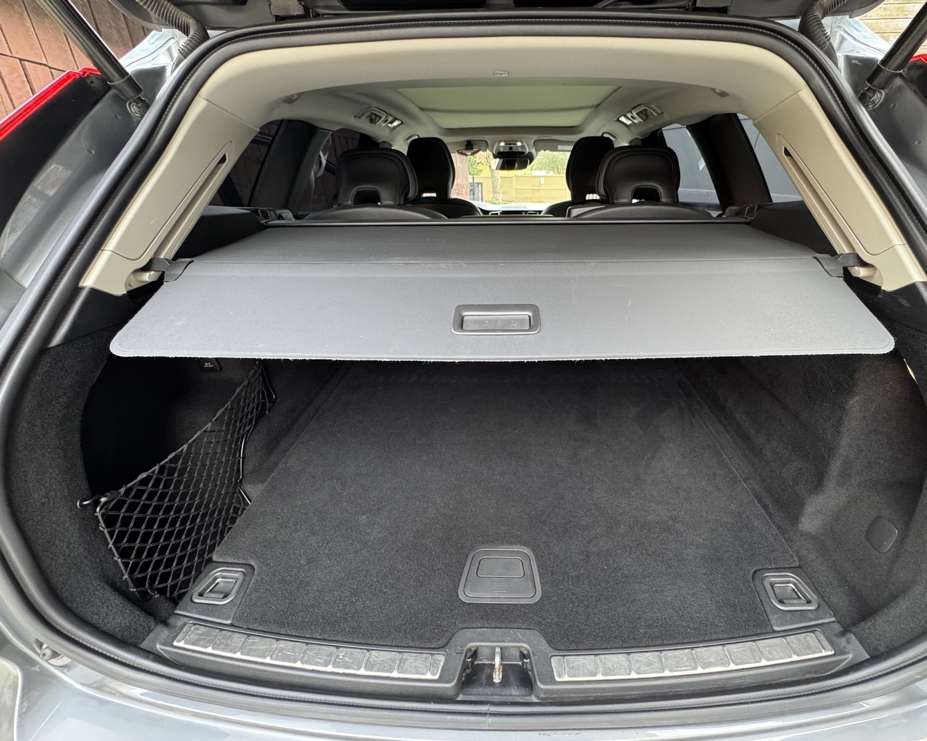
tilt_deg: -27.3
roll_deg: +0.4
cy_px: 378
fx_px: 411
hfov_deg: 96.5
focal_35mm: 15
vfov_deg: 84.0
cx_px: 507
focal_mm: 2.22
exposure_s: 1/85
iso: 320
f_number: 2.2
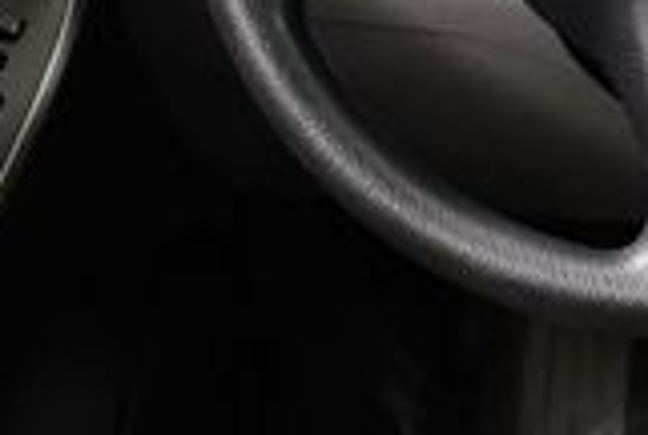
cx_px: 1264
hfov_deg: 12.7
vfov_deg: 9.5
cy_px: -121
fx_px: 2579
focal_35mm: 143
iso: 3200
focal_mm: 18
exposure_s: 1/125
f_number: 3.5
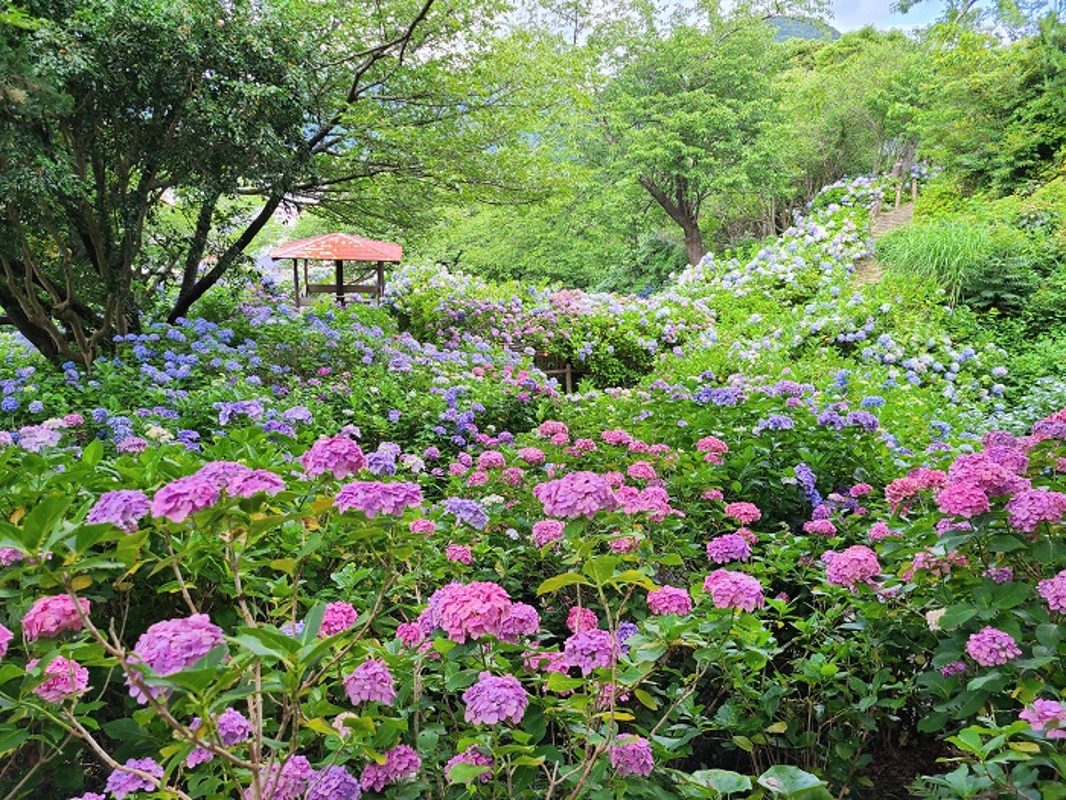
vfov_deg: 53.1
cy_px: 400
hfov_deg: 67.3
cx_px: 533
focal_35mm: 26
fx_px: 801
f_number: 1.8
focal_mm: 5.4
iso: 40
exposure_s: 1/242
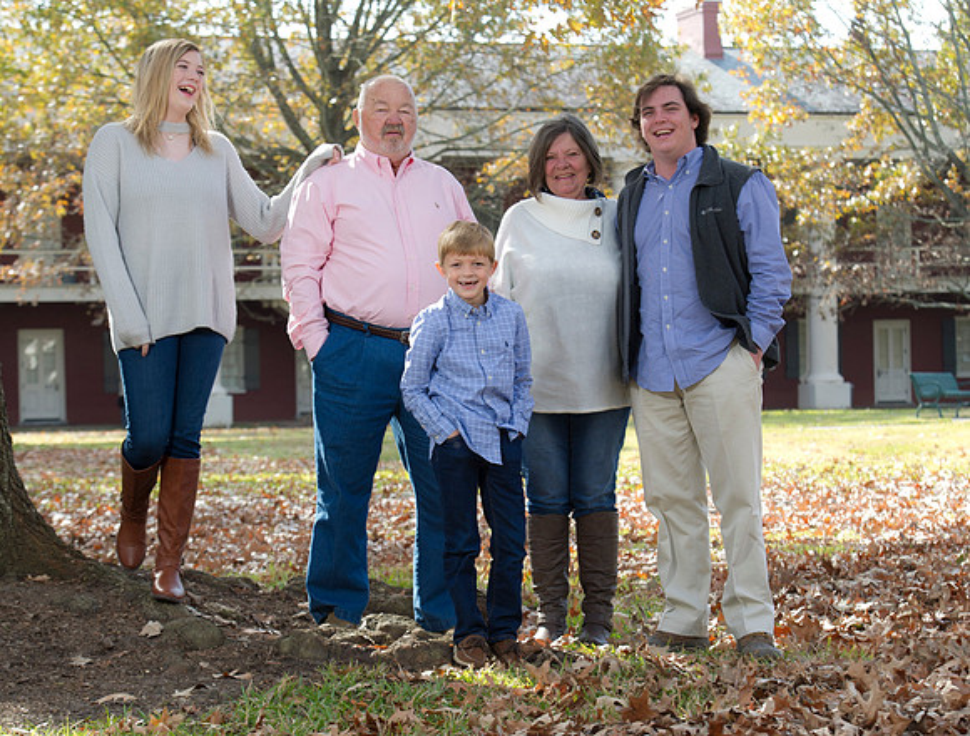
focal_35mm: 106
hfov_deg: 18.5
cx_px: 478
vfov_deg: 14.1
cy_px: 371
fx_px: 2979
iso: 160
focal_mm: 90
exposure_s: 1/100
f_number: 6.3
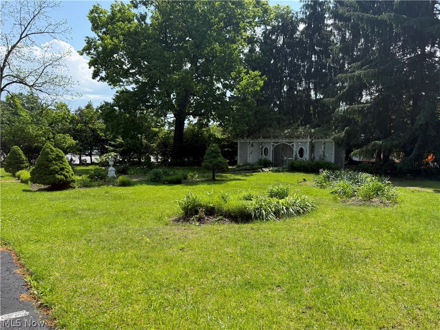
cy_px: 165
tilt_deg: -3.3
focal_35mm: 24
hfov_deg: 71.6
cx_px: 220
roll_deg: -0.4
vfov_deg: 56.8
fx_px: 305
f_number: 1.78
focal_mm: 6.76
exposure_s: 1/3145
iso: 100
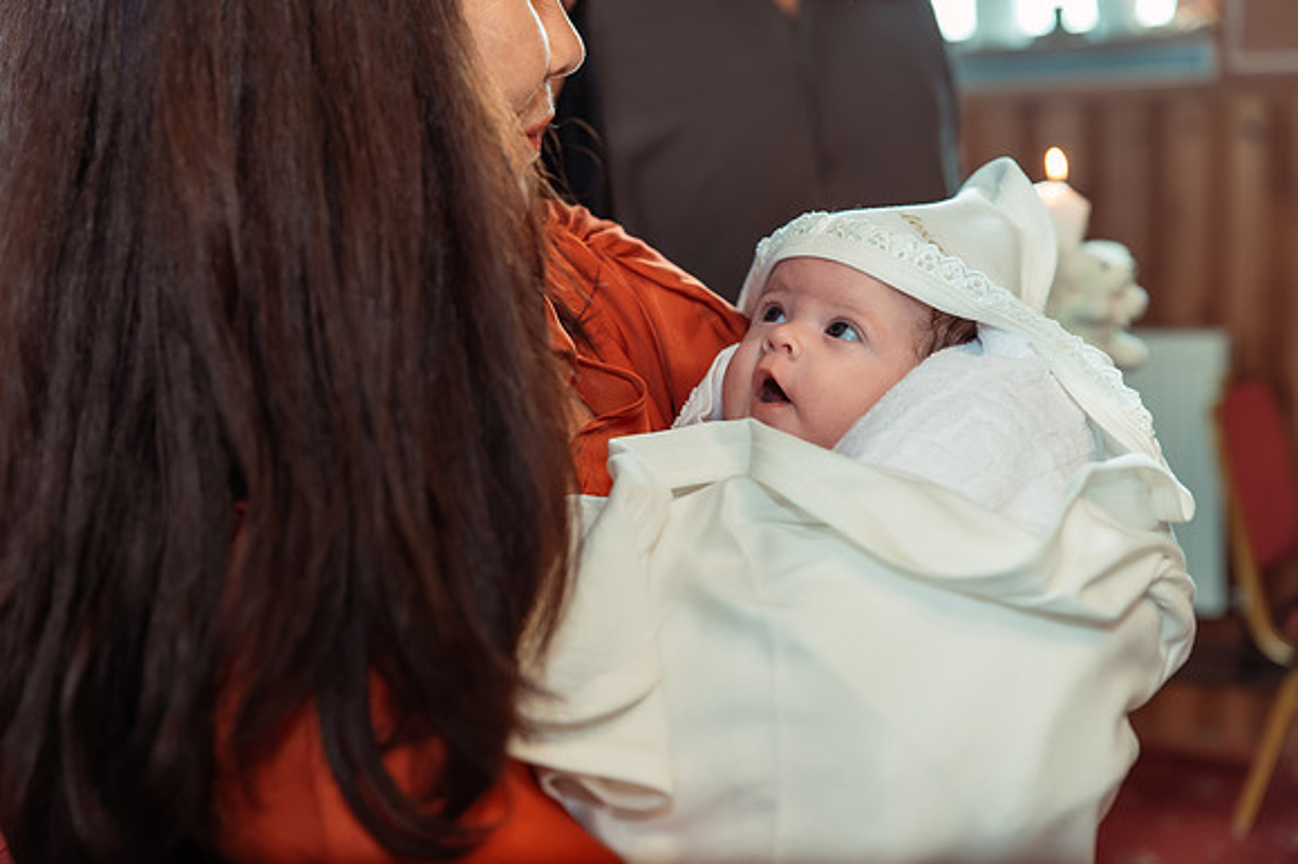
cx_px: 649
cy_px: 432
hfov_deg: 33.4
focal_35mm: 60
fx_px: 2162
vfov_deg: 22.6
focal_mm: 60
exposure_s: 1/250
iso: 2500
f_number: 3.5
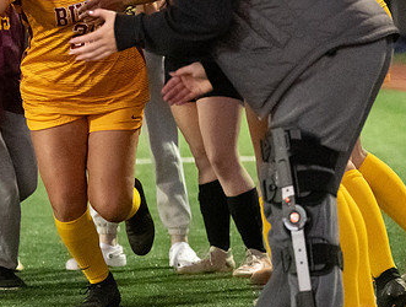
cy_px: 131
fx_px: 3504
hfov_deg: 6.6
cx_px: -14
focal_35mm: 298
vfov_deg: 5.0
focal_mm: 88
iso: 16000
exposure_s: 1/640
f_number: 2.8
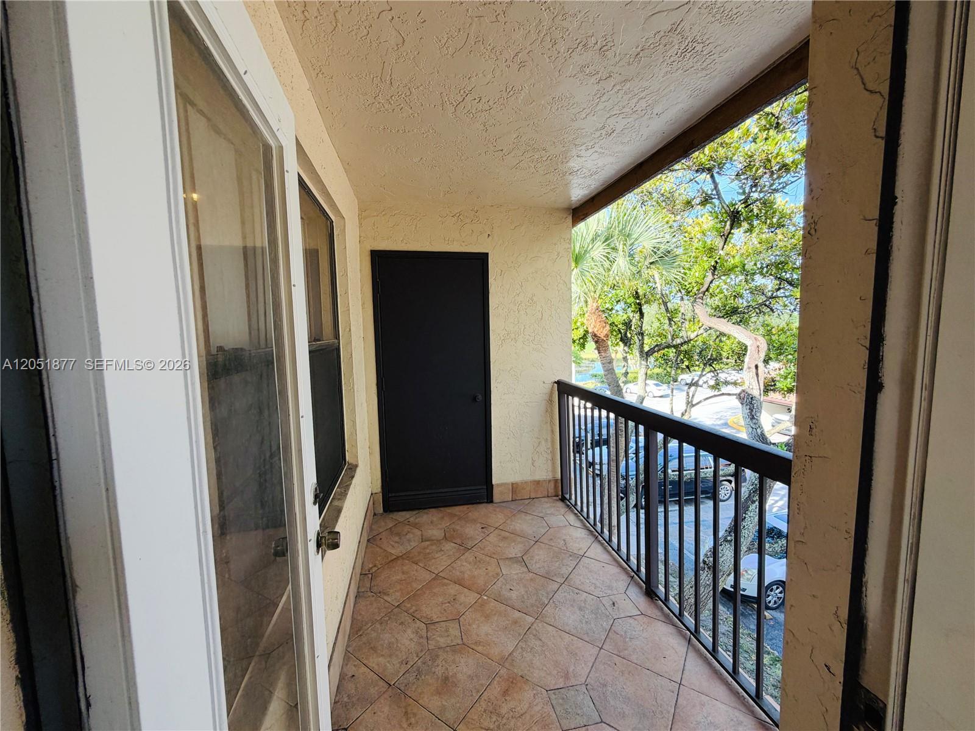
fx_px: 394
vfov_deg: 85.7
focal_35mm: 14
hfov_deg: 102.1
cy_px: 366
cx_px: 488
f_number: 2.2
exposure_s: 1/121
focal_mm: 2.22
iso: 80
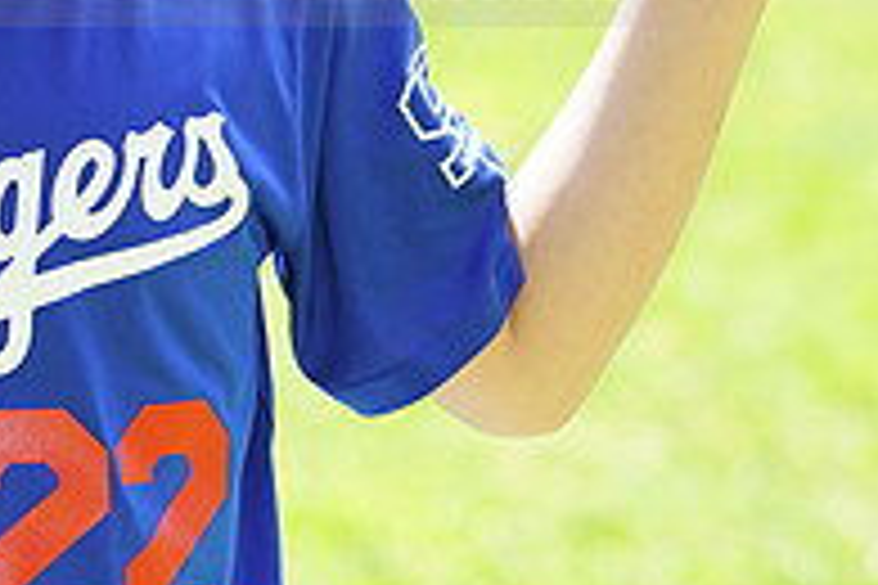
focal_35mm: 565
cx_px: -230
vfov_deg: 2.4
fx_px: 13779
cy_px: -108
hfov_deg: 3.6
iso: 200
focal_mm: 190
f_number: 6.3
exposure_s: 1/200
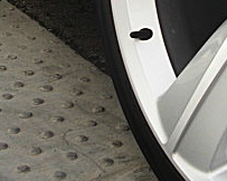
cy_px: -7
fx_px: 745
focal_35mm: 111
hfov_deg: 17.3
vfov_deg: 13.6
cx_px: 150
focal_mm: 6.3
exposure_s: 1/800
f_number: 2.8
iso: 50
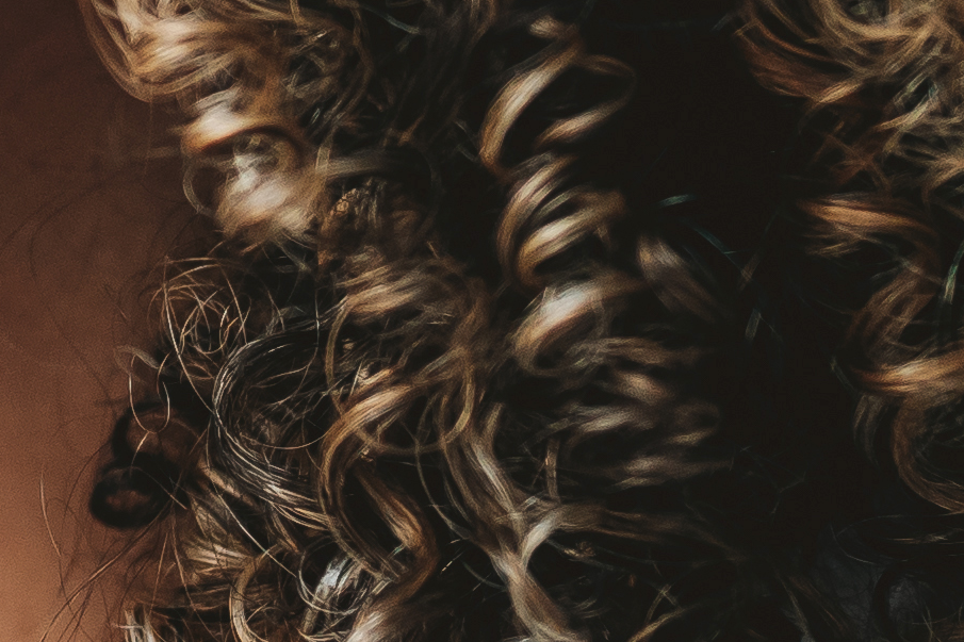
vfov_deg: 5.0
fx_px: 7255
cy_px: -135
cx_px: -944
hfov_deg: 7.3
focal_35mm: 271
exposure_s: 1/800
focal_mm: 35
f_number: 2.2
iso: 400
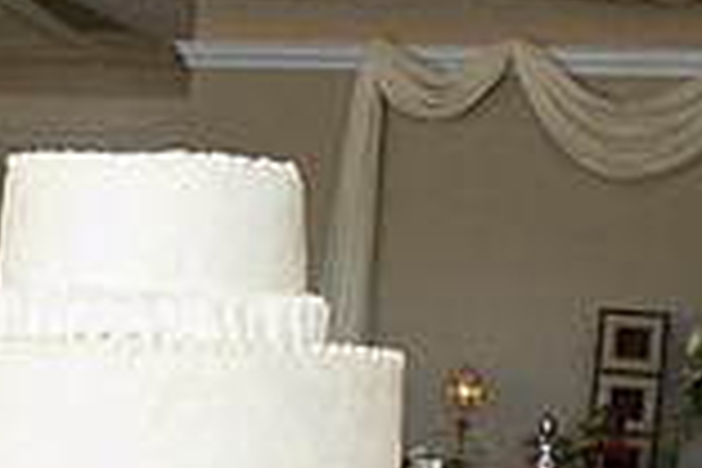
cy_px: 518
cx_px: -104
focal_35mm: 119
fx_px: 2320
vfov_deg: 11.4
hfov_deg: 16.6
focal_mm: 32
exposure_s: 1/160
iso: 1250
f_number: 7.1
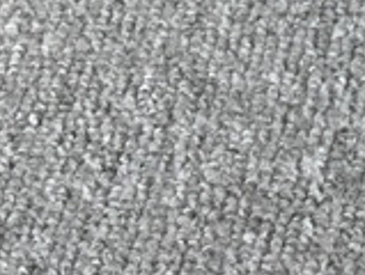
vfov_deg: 8.5
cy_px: 205
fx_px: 1849
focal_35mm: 175
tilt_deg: -54.6
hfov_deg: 9.5
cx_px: 985
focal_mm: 3.3
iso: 25
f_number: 2.4
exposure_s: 1/135
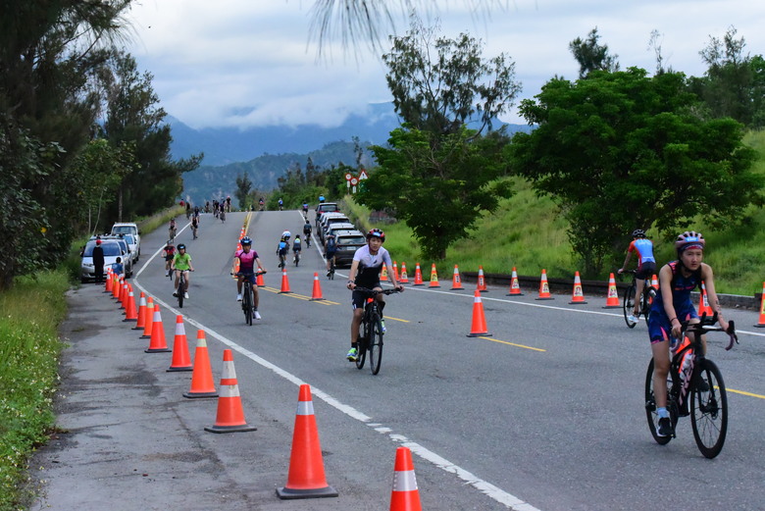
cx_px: 382
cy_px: 256
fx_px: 1956
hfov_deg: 22.1
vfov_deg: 14.9
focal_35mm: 92
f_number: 14
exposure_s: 1/3200
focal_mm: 92
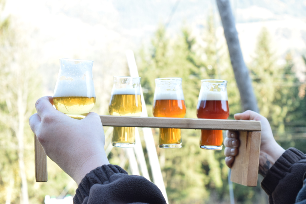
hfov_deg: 24.6
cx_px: 153
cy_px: 102
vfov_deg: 16.6
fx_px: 701
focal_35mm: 82
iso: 800
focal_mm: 55
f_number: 8
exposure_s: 1/160
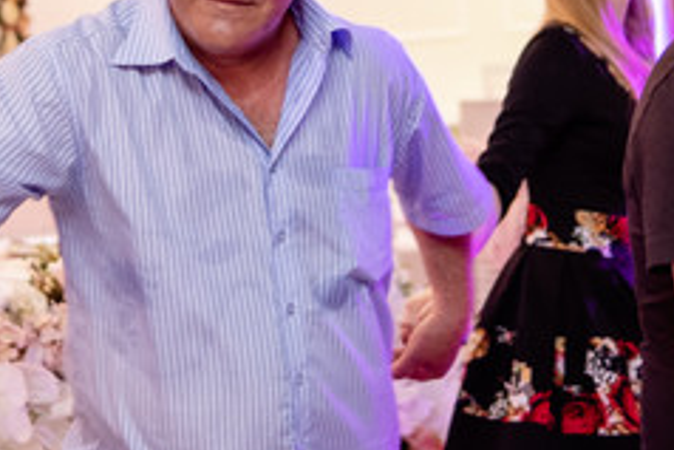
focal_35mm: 94
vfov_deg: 14.3
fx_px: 1761
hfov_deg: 21.7
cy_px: 1
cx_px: 379
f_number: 1.4
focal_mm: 23
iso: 800
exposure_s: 1/160
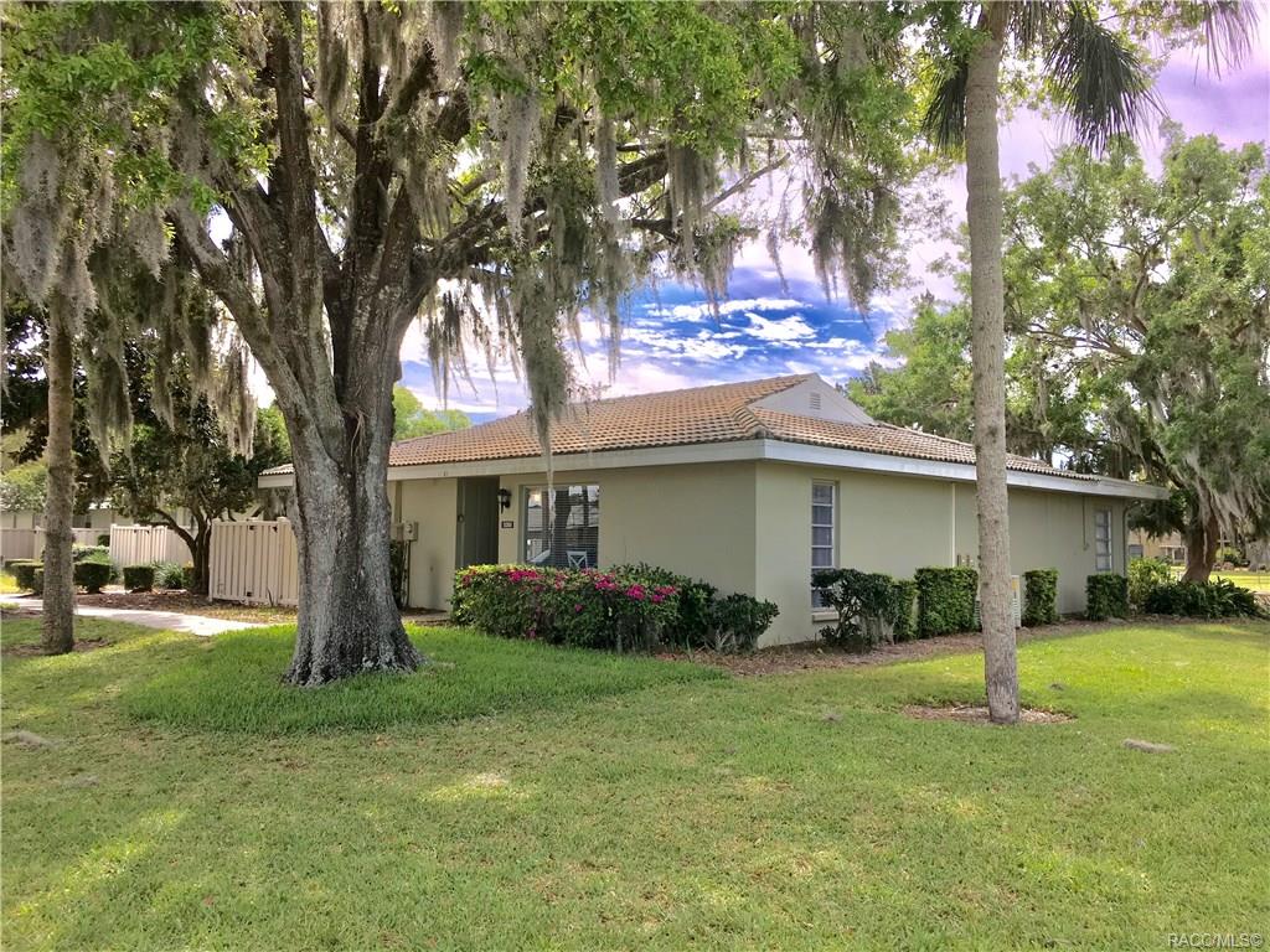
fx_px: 1064
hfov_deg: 61.7
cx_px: 635
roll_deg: -1.4
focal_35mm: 29
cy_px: 476
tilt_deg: +4.2
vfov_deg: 48.2
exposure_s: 1/827
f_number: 2.2
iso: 25
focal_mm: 4.15
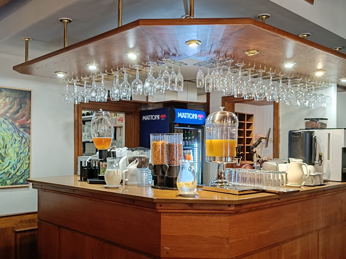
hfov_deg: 50.1
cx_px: 155
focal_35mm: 37
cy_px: 149
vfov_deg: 38.6
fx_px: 370
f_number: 1.88
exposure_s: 1/25
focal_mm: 4.84
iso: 1600
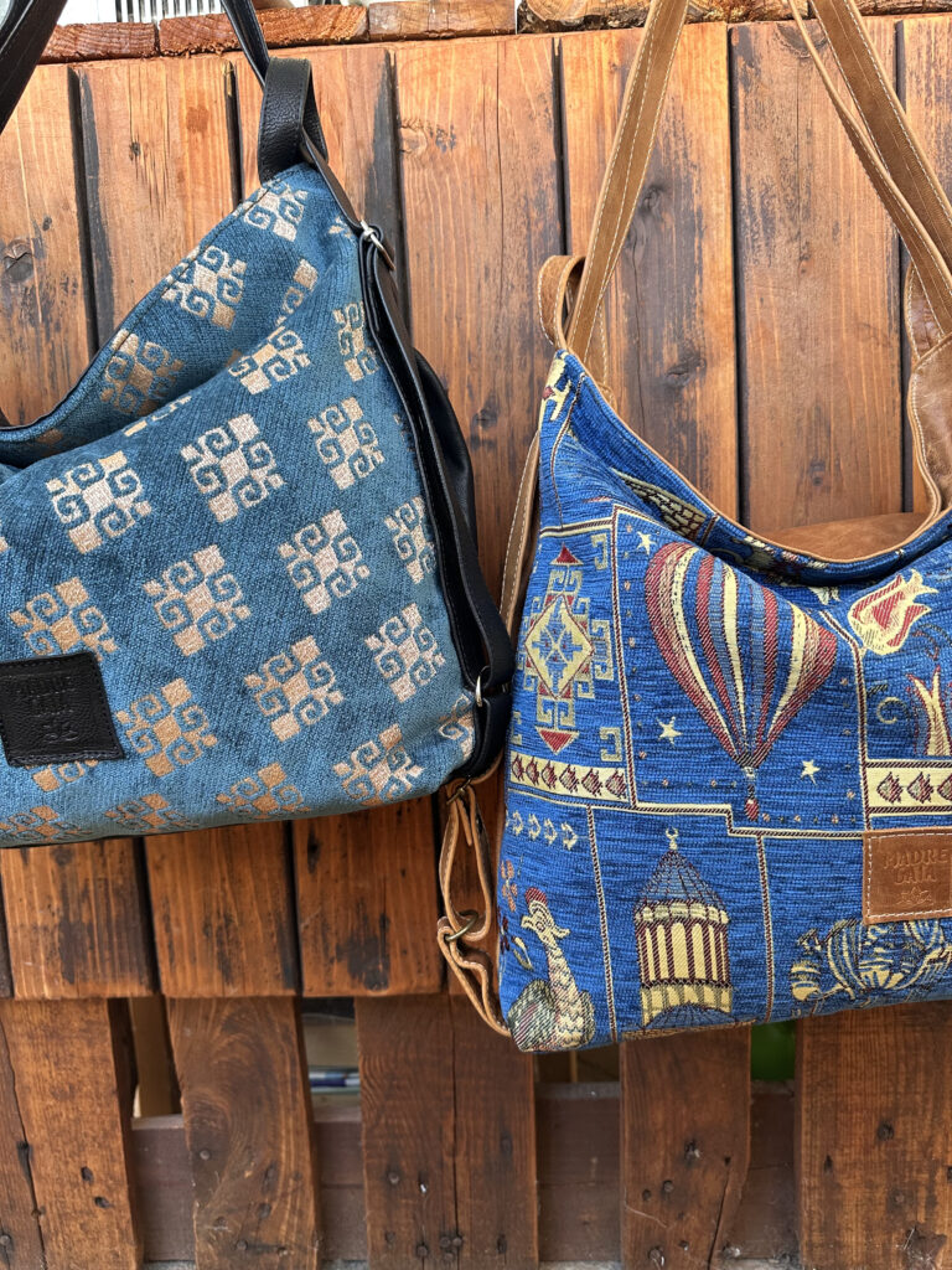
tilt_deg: -4.8
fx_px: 880
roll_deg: +1.9
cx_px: 476
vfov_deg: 71.6
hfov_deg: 56.8
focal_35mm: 24
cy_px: 635
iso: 160
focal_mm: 6.86
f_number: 1.78
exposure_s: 1/121
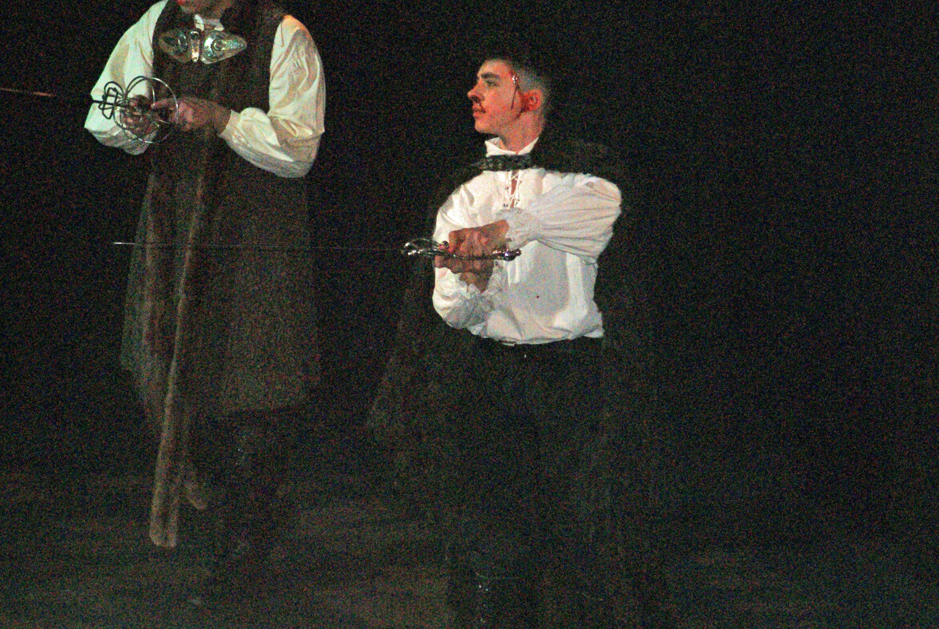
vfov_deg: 4.6
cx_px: 383
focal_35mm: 299
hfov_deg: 6.9
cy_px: 231
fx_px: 7808
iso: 400
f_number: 4.5
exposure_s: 1/125
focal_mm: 120
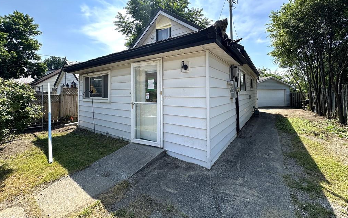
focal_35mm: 15
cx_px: 173
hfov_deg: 101.5
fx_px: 142
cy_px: 89
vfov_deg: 74.1
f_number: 2.2
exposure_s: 1/895
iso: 40
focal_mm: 2.22
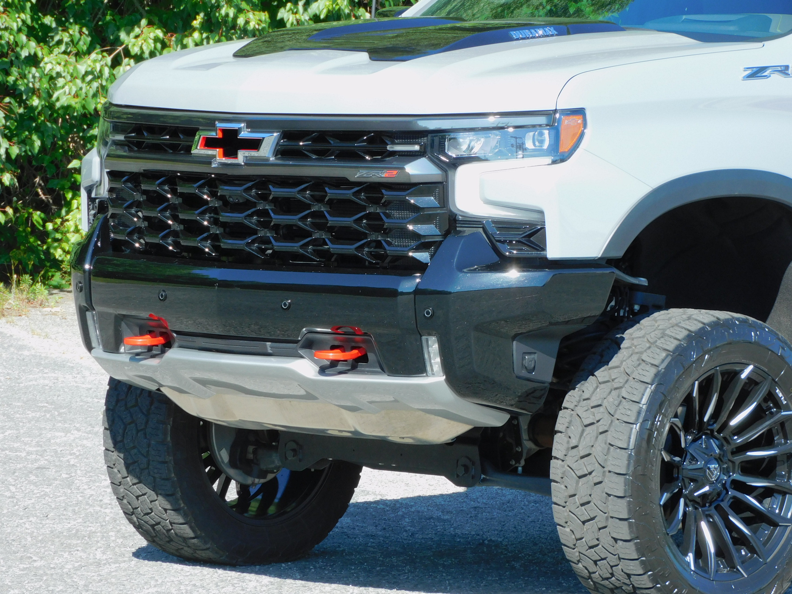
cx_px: 396
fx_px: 5034
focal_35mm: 220
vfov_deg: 6.8
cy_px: 297
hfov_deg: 9.0
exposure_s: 1/160
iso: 125
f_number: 5.3
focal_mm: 39.4
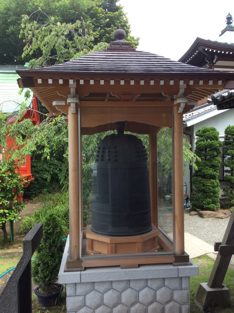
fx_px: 289
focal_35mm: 32
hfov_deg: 44.1
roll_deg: +1.3
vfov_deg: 56.9
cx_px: 117
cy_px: 156
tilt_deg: -2.2
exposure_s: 1/362
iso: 32
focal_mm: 3.3
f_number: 2.4
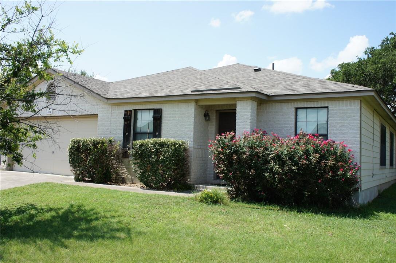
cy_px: 132
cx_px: 198
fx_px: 379
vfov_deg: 38.3
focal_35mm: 34
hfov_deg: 55.2
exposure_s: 1/160
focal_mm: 23
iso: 200
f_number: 11
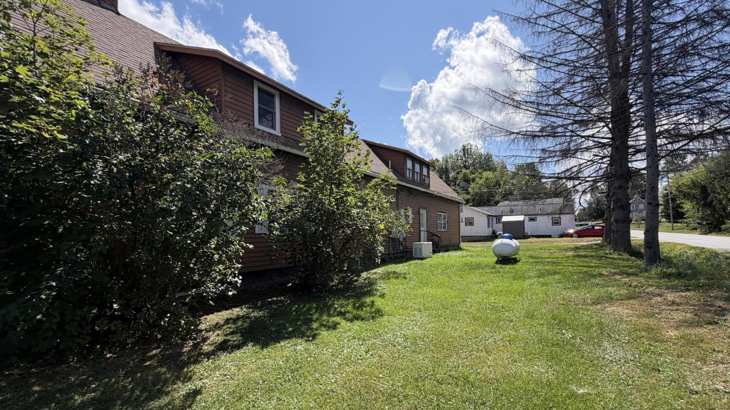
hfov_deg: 99.4
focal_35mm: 16
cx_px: 373
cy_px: 232
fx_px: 310
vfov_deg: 66.8
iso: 32
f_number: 2.2
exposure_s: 1/770
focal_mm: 2.22
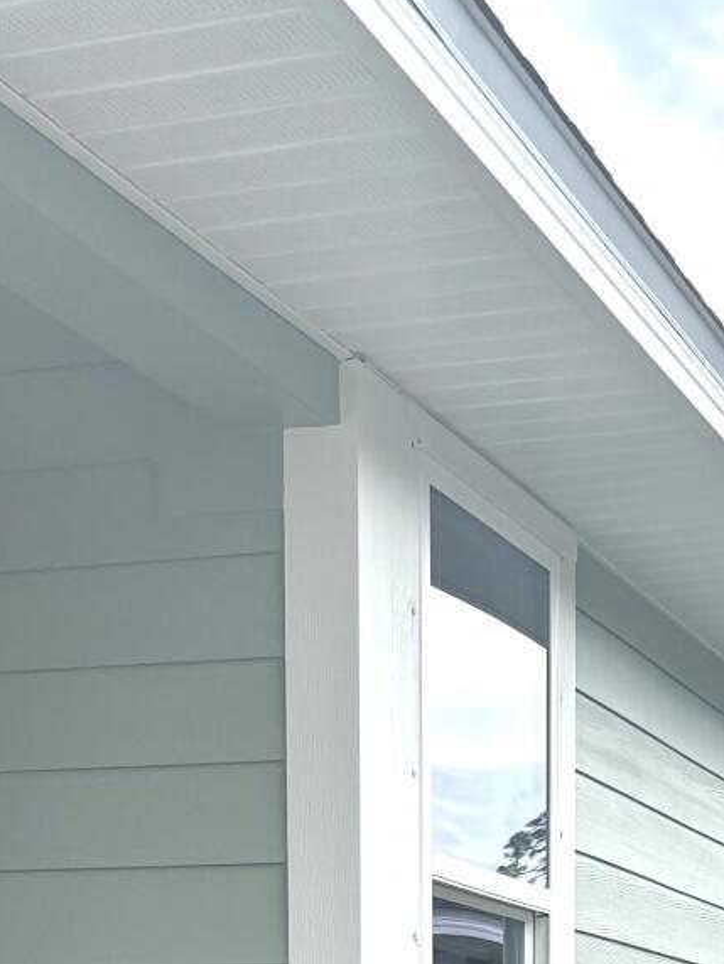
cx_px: 506
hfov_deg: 16.2
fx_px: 2535
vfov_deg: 19.3
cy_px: 1356
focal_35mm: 91
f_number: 1.6
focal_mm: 5.96
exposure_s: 1/2865
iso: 50
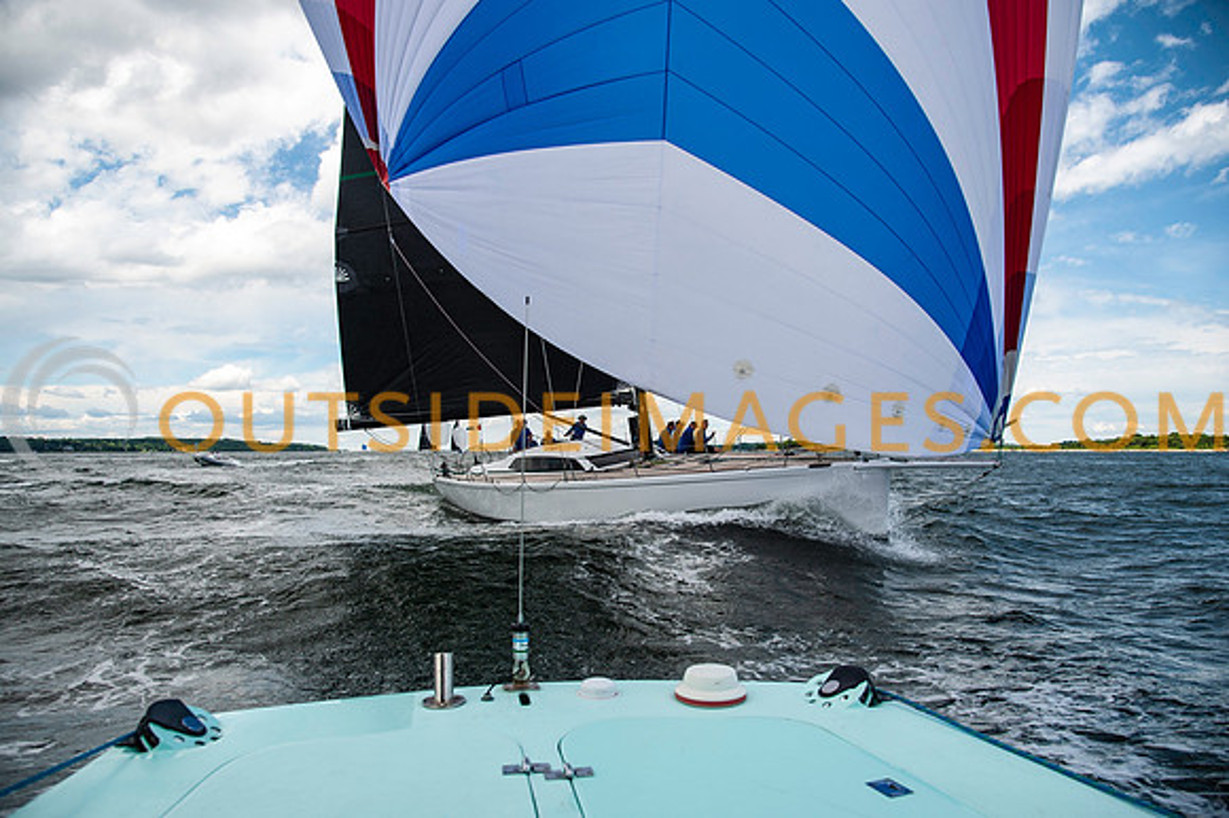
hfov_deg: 72.5
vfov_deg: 52.0
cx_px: 614
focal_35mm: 25
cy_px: 409
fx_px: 838
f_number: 5
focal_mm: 24
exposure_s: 1/1600
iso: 250
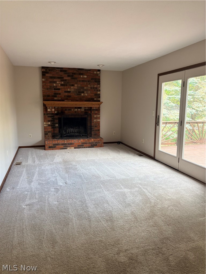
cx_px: 103
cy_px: 137
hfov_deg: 53.1
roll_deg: -0.2
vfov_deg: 67.3
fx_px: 206
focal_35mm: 26
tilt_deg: -9.2
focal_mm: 5.96
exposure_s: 1/122
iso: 80
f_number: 1.6
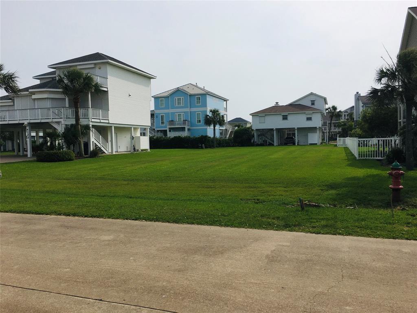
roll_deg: +1.1
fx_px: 349
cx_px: 208
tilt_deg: -2.0
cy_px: 156
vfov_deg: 48.2
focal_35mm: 29
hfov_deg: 61.7
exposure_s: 1/4274
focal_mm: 4.15
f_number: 2.2
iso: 25
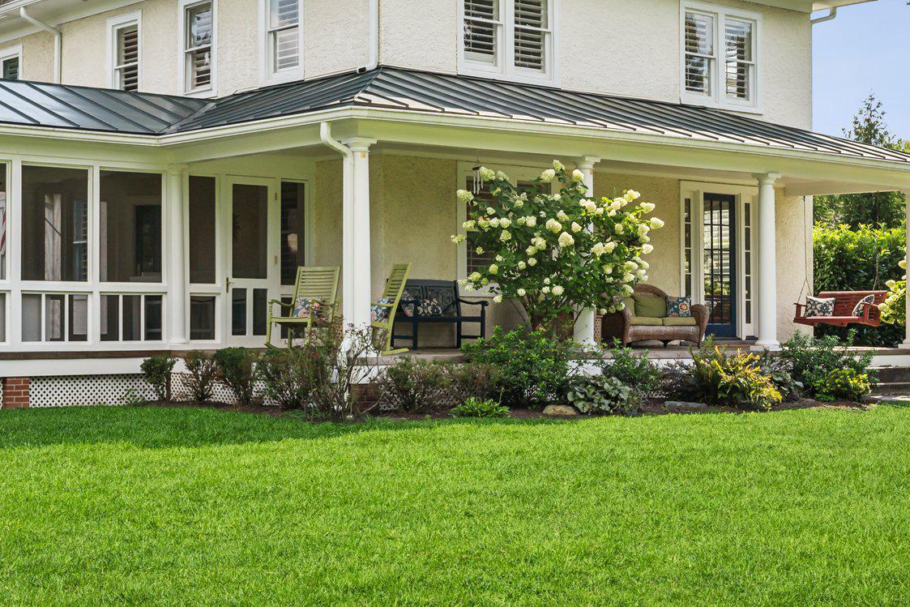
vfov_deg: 21.4
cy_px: 151
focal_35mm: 63
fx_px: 1590
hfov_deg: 31.7
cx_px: 324
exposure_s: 1/400
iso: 200
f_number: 7.1
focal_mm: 34.5
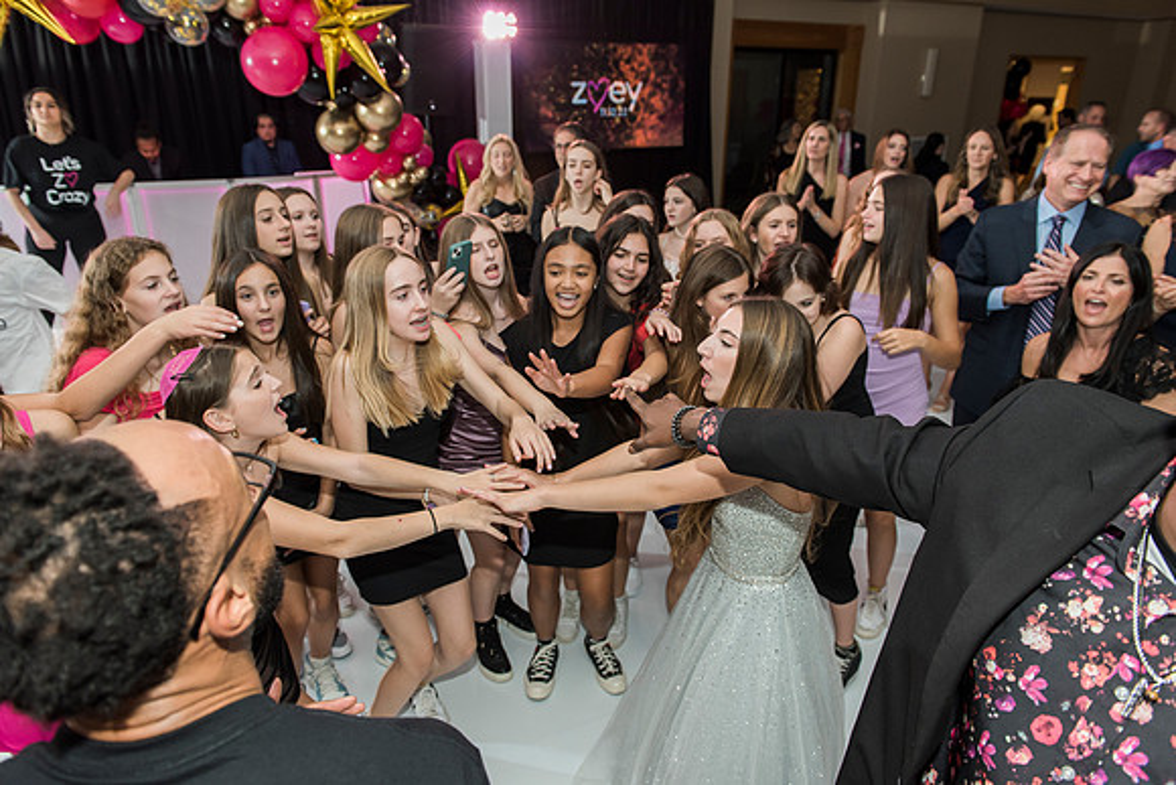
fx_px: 784
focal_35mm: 24
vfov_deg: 53.2
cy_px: 392
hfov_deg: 73.7
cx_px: 588
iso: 1000
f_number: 4
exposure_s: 1/100
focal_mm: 24
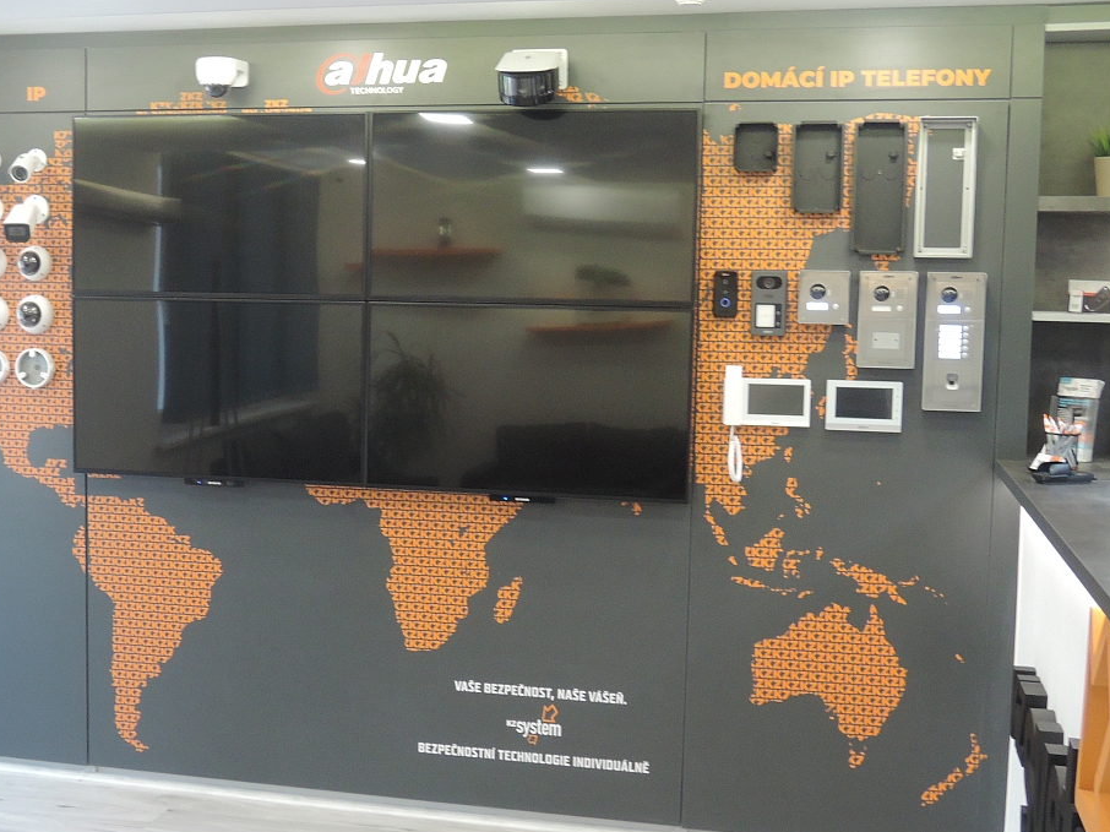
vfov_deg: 28.5
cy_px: 418
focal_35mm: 51
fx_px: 1635
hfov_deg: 37.2
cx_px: 403
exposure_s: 1/30
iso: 400
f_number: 3.5
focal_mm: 7.5
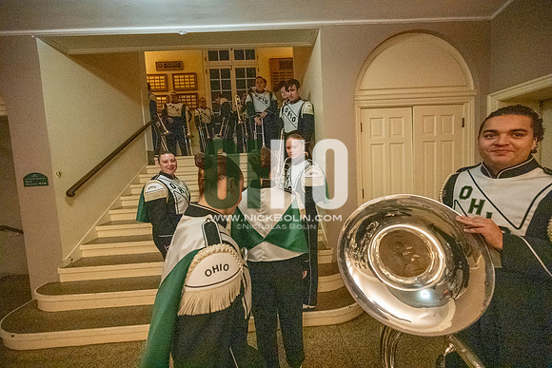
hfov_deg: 104.2
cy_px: 184
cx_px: 276
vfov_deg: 81.2
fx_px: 215
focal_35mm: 14
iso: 16000
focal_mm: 14
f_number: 4.5
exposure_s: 1/250
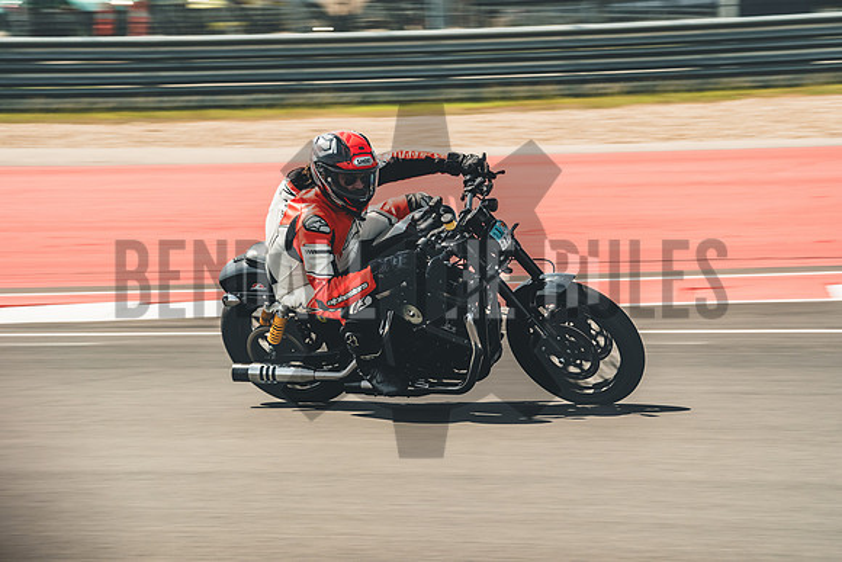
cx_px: 421
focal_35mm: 265
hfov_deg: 7.8
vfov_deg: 5.2
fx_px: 6199
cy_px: 281
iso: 320
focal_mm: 176.7
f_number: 8
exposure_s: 1/250
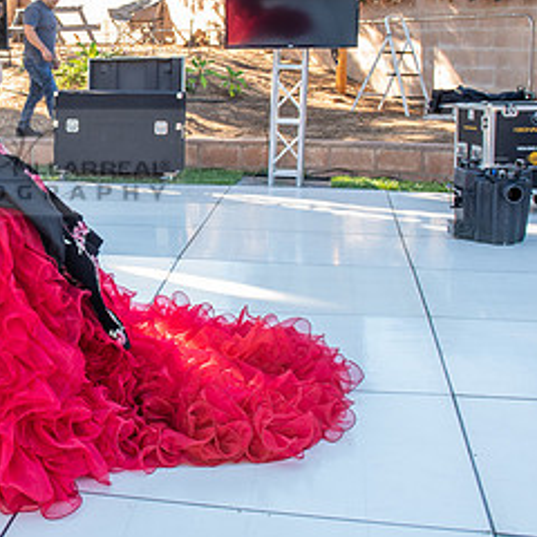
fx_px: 948
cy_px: 160
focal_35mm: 54
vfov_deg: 31.3
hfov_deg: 30.0
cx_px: 30
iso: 400
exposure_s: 1/200
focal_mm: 24
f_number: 4.5
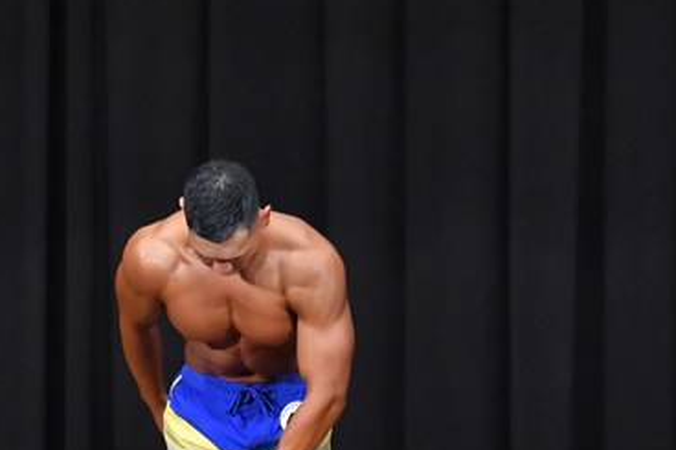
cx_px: 321
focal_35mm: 457
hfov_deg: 4.5
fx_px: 8577
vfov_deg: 3.0
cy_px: 435
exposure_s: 1/400
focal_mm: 145
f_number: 5.6
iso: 8000
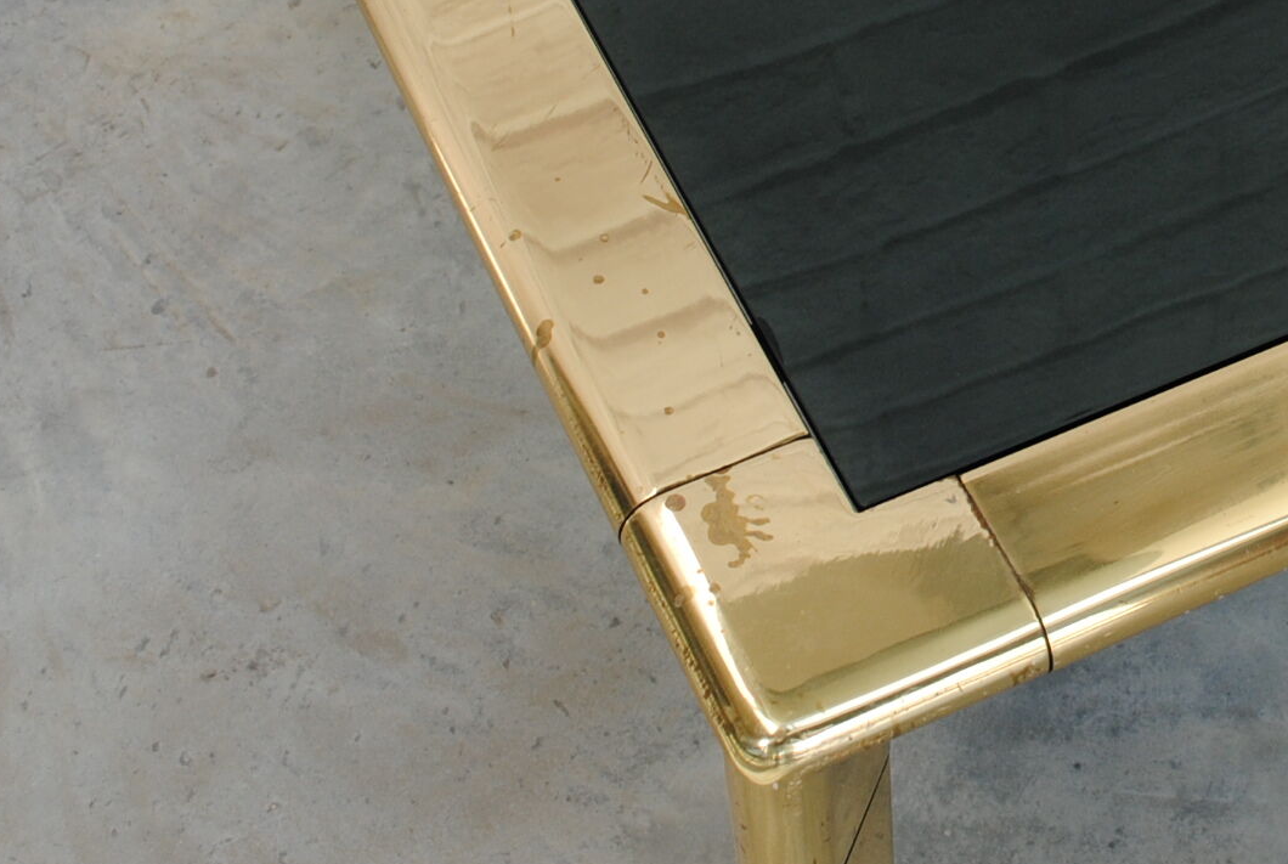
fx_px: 2939
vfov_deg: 16.5
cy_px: 119
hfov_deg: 24.1
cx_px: 1142
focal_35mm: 82
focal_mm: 20
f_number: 5.6
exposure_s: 1/125
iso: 200
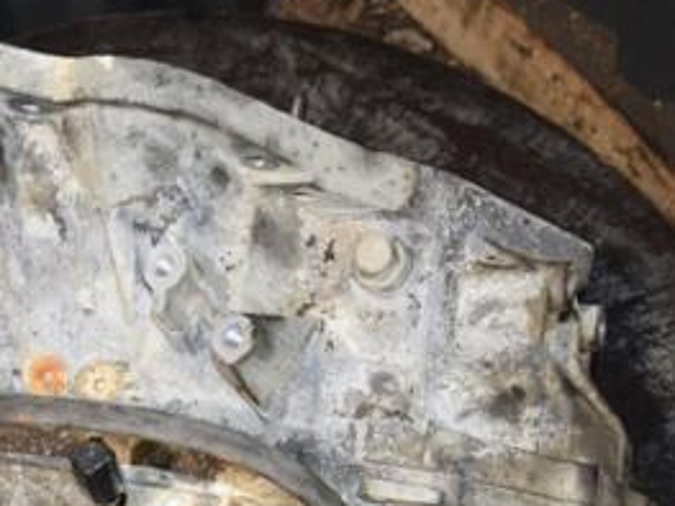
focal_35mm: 79
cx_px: 105
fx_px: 1540
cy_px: 475
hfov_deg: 24.2
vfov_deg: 18.3
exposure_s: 1/60
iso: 800
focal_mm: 24
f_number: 5
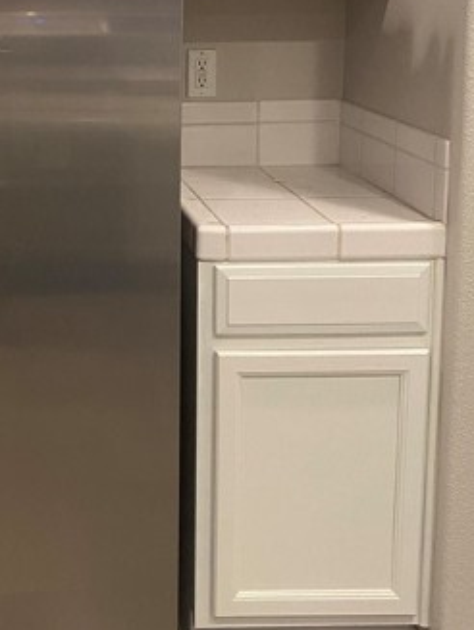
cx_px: -15
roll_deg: +0.7
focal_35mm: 61
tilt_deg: -8.1
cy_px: 129
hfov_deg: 23.0
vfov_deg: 30.9
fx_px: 1112
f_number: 1.8
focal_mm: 4.25
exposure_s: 1/60
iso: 200
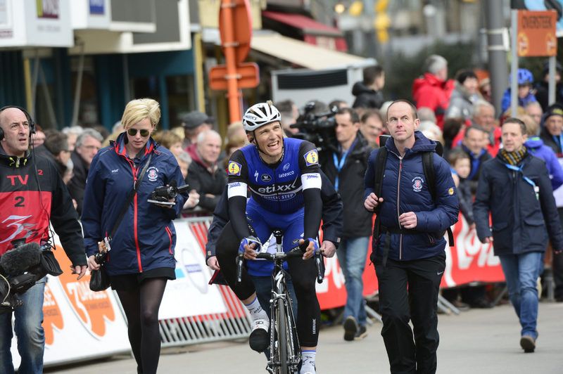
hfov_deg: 5.2
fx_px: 6250
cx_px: 282
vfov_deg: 3.4
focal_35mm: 400
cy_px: 187
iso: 1000
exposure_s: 1/1000
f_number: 7.1
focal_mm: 400
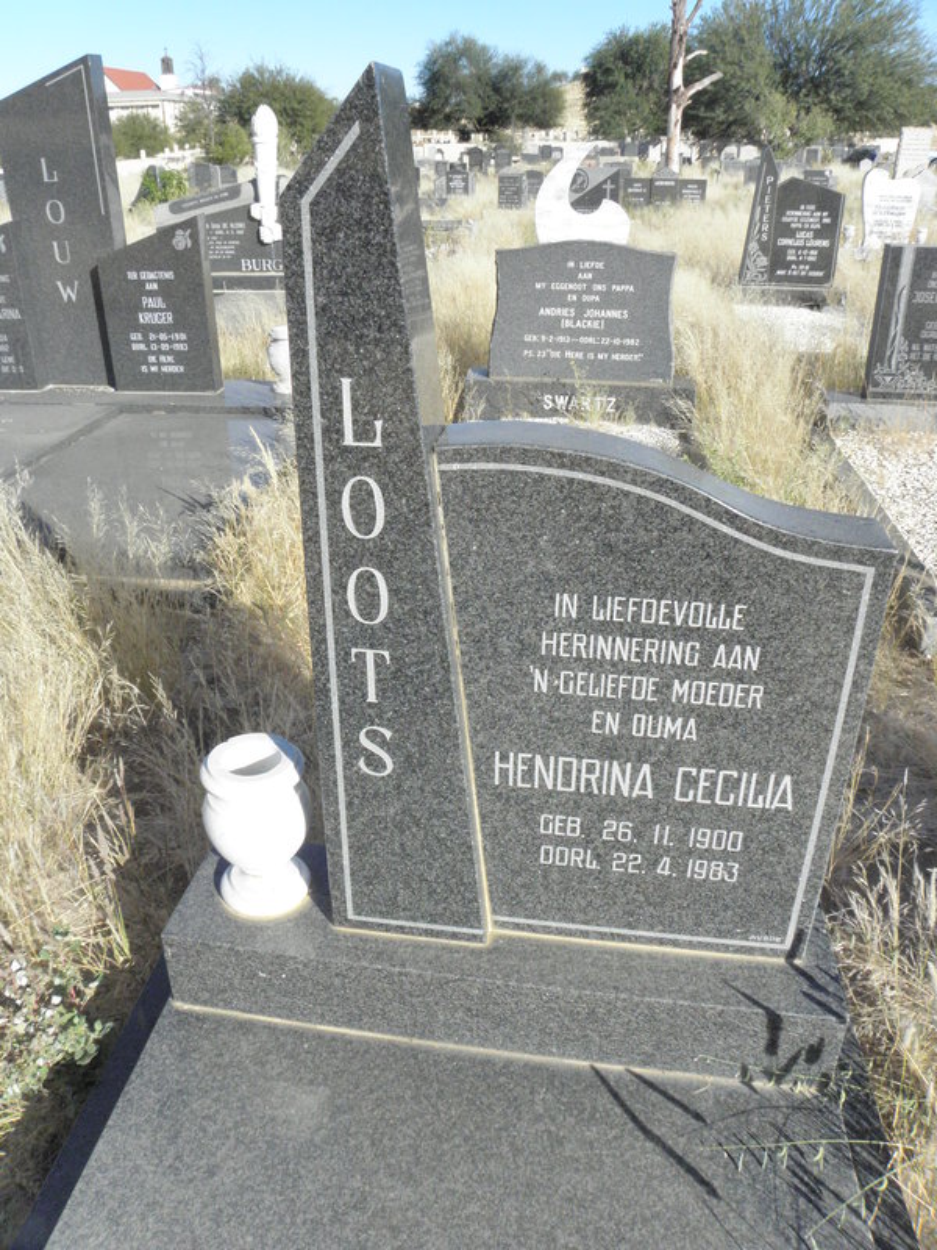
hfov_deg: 53.1
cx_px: 468
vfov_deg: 67.3
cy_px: 625
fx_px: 938
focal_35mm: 26
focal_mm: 4.6
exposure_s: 1/640
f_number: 6.3
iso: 200
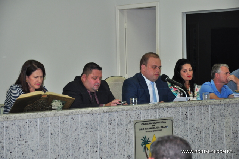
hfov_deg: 17.1
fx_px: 796
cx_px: 120
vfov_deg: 11.4
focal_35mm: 120
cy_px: 80
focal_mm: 80
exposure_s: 1/60
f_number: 5.6
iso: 400
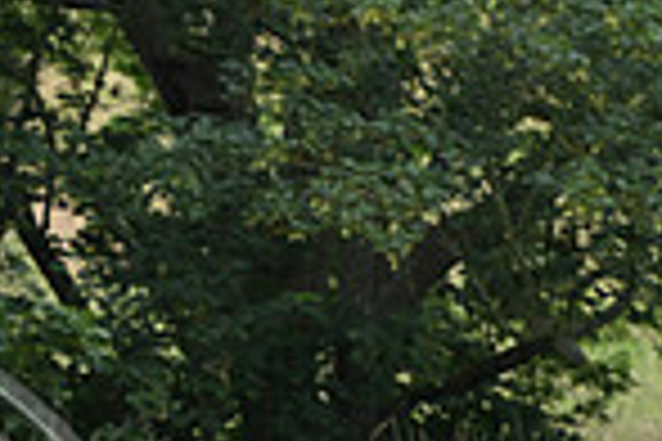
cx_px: -315
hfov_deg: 3.4
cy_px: 682
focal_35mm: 613
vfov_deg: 2.2
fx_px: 11272
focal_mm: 155
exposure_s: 1/1250
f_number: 4.5
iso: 1000
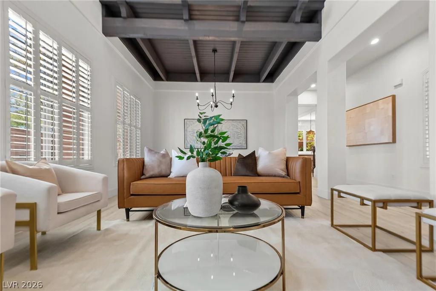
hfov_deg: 96.7
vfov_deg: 73.8
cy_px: 146
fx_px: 194
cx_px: 218
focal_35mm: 16
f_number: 8
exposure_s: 1/2.5
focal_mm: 16
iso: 100
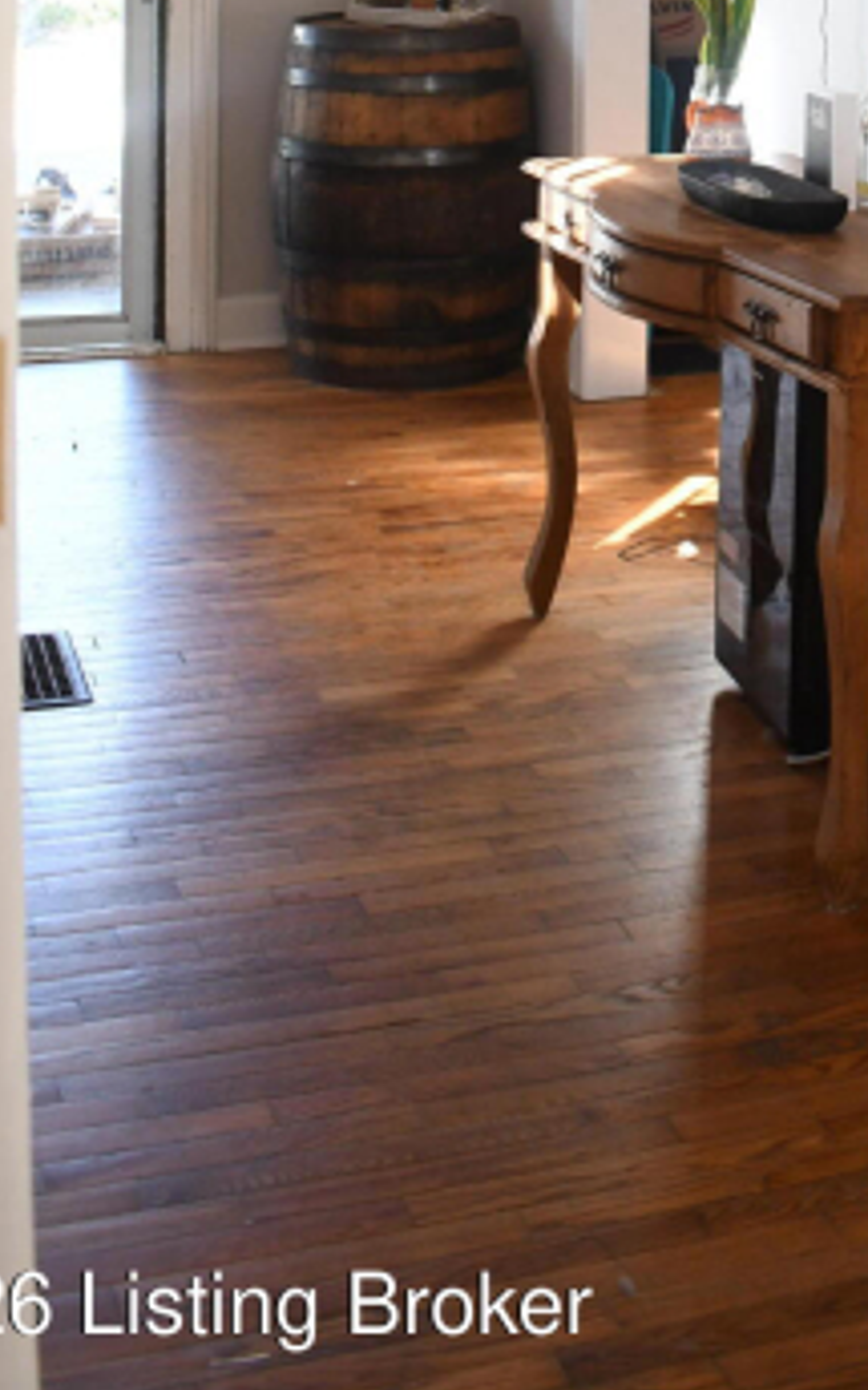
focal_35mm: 60
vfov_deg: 30.9
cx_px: 803
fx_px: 2271
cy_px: -73
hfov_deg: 21.1
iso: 1000
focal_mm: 18
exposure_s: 1/200
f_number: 3.5
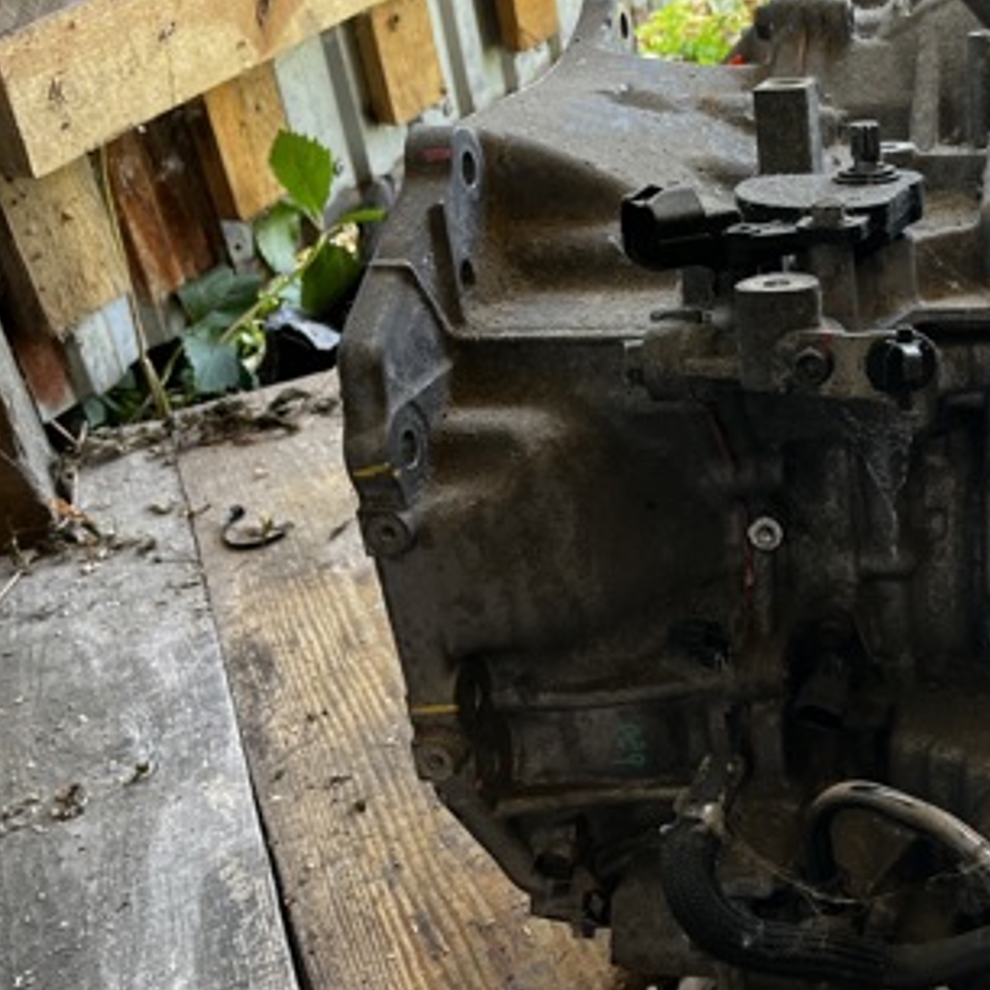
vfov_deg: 34.8
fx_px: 1553
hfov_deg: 33.6
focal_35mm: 48
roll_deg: +2.7
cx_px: 874
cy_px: 704
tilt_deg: -39.2
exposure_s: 1/121
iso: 100
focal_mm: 5.1
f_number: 1.6
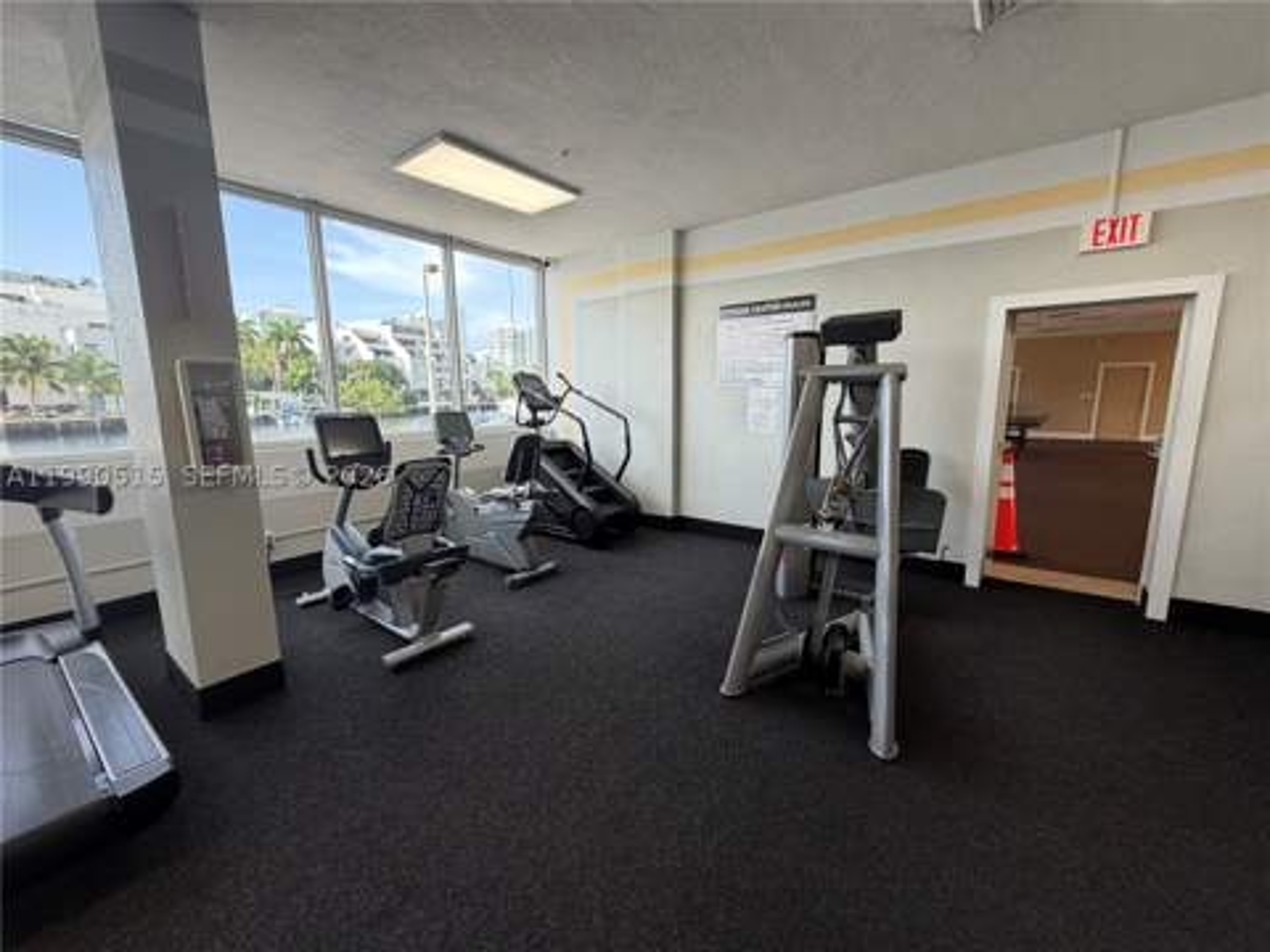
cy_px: 476
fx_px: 514
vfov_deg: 85.7
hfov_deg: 102.1
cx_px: 635
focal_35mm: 14
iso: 125
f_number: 2.2
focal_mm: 2.22
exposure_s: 1/121
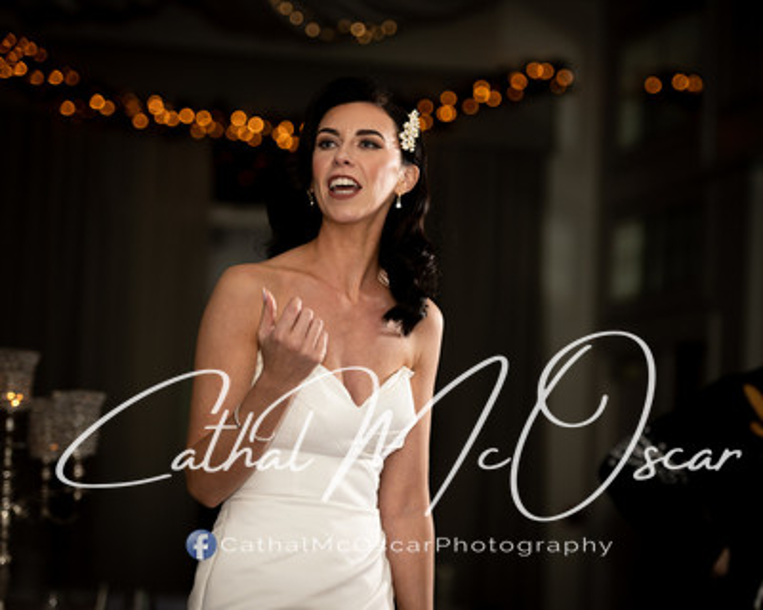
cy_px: 305
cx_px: 458
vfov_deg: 13.4
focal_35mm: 115
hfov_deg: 16.7
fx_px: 2594
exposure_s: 1/125
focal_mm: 102
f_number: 2.8
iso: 250
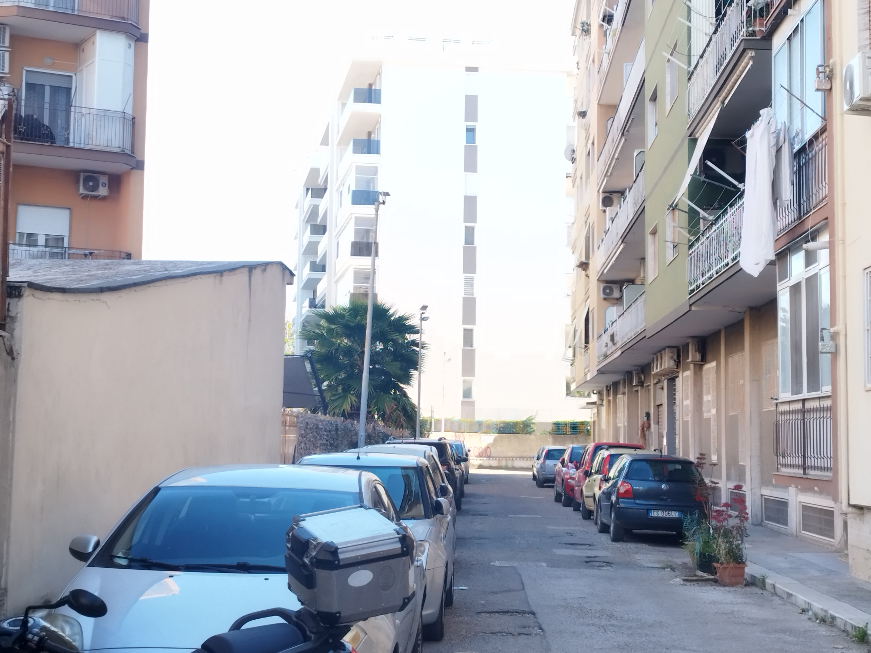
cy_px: 278
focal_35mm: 29
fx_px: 730
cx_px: 458
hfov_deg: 61.6
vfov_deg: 48.1
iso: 50
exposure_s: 1/119
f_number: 1.89
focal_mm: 5.89
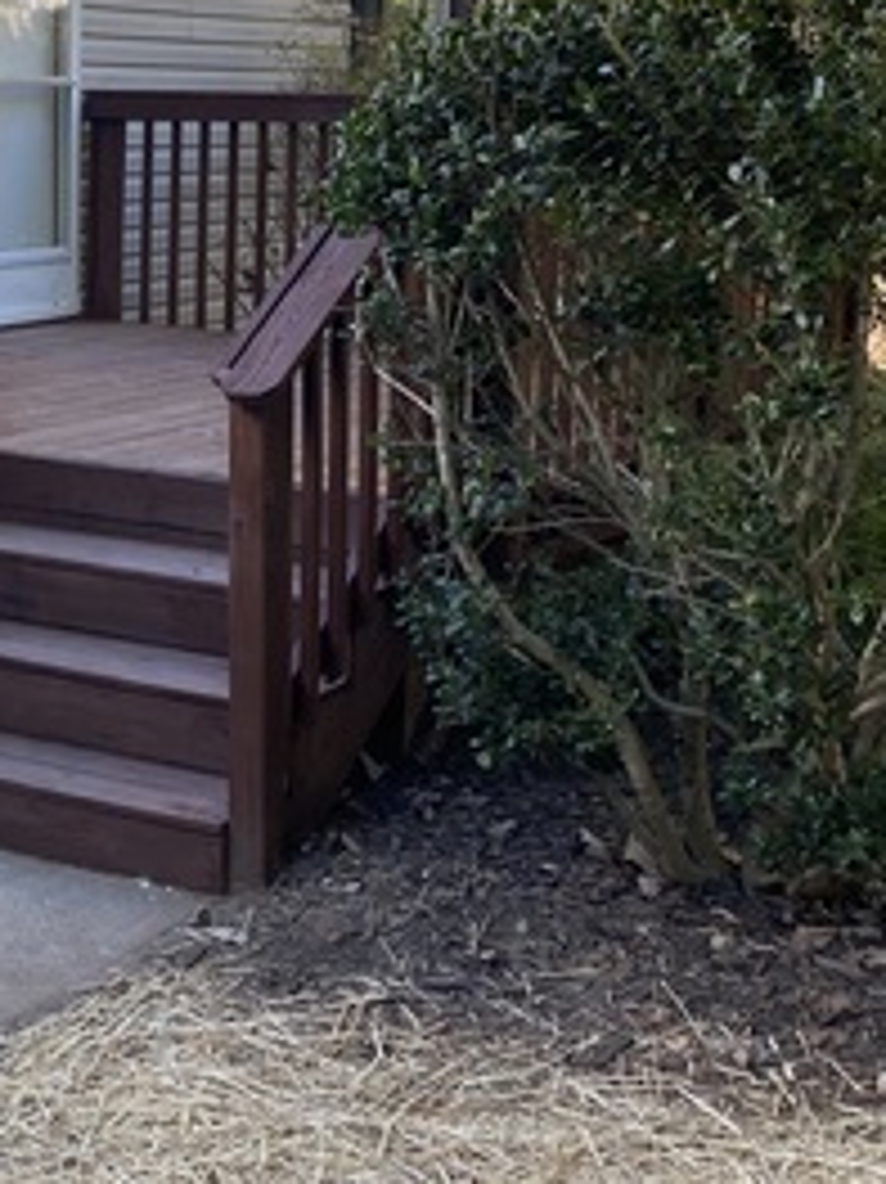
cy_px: 353
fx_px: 2254
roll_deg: -1.6
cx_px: 94
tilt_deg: -6.3
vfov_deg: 29.1
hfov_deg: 21.7
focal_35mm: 66
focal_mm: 4.25
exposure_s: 1/226
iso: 32
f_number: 1.8
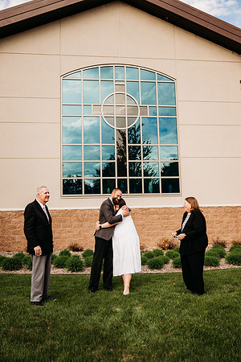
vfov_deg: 60.3
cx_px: 120
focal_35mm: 31
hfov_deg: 42.3
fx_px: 311
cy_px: 181
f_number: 2.8
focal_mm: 31
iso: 200
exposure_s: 1/1600
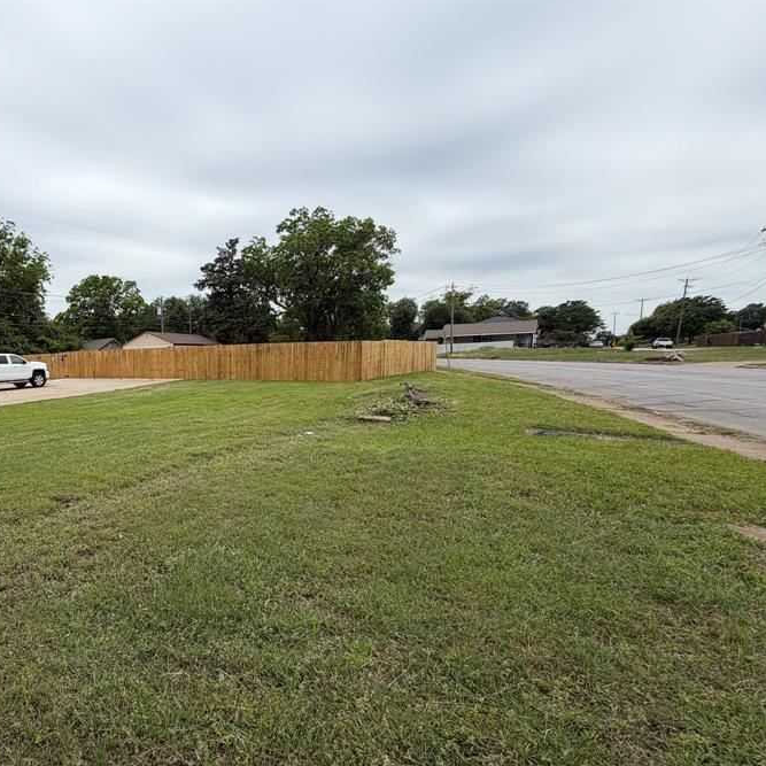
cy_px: 417
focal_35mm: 19
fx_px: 476
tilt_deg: -7.8
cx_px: 188
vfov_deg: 77.5
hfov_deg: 72.1
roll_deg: +2.0
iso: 20
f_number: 2.2
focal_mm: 2.22
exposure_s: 1/799
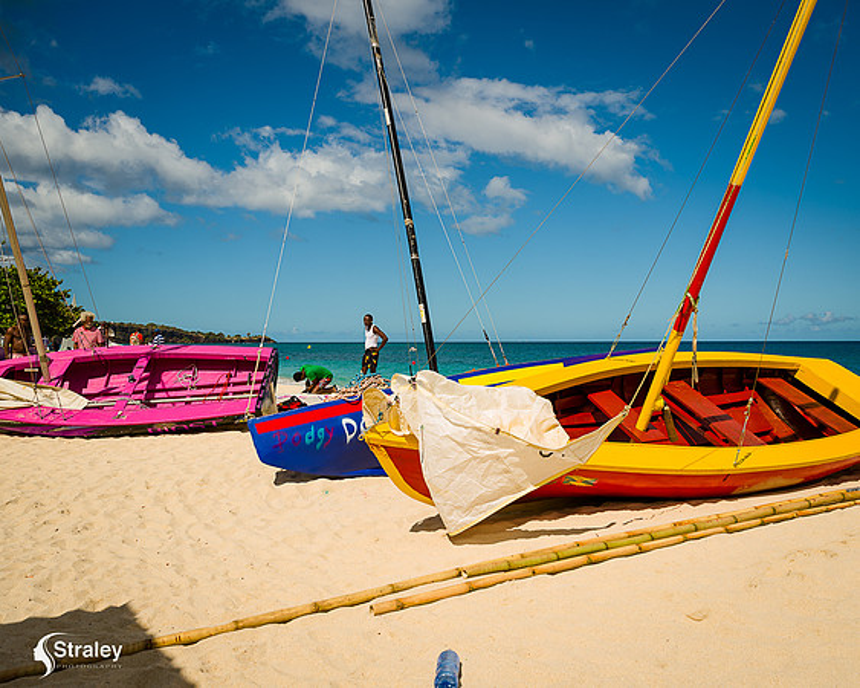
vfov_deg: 45.2
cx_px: 498
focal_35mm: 32
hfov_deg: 54.8
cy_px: 343
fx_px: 825
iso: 64
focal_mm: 28.5
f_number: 6.3
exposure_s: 1/320
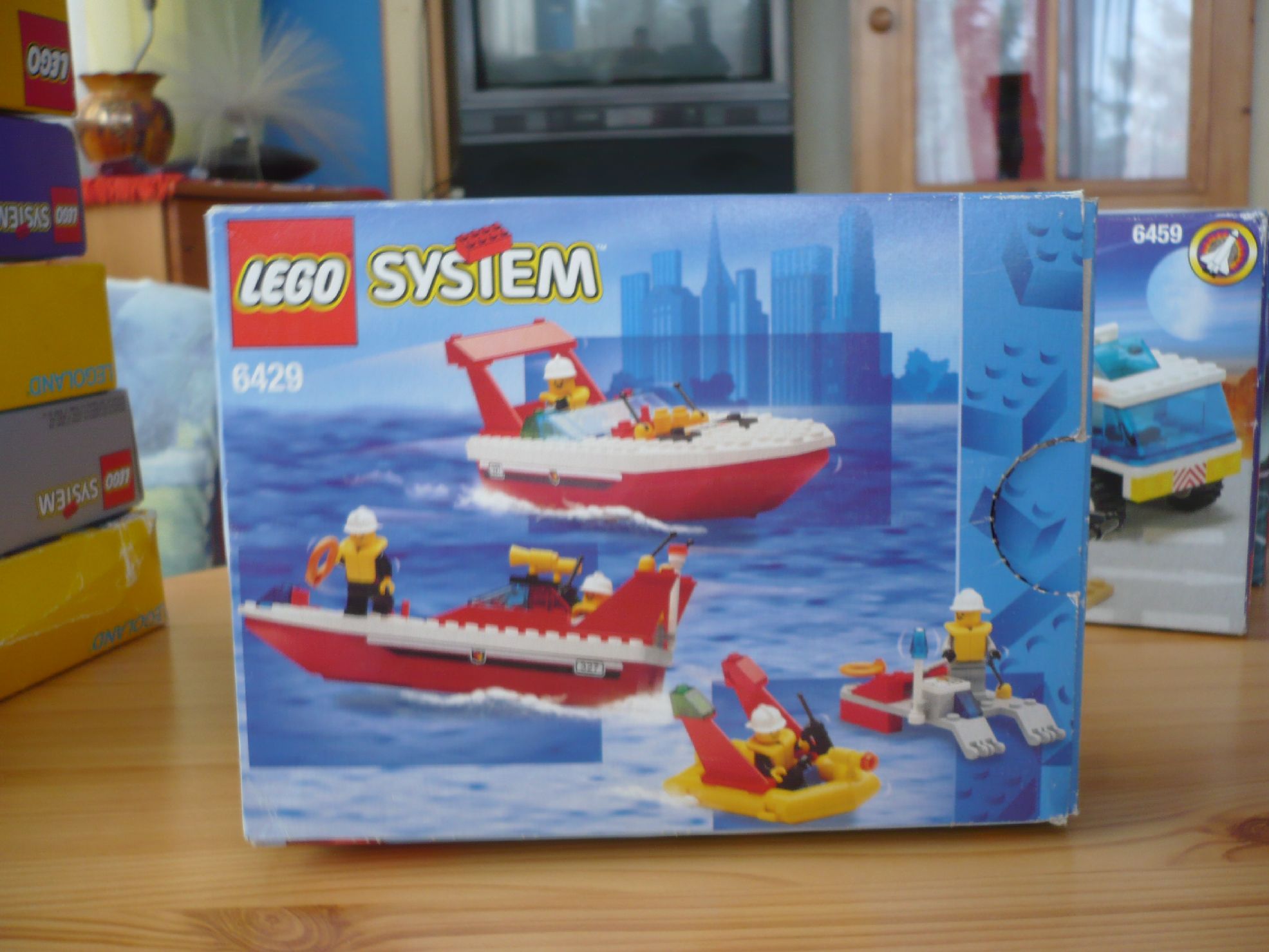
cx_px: 634
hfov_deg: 52.6
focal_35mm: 35
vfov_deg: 40.7
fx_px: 1283
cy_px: 476
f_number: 2.8
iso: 100
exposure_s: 1/20
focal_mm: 5.8
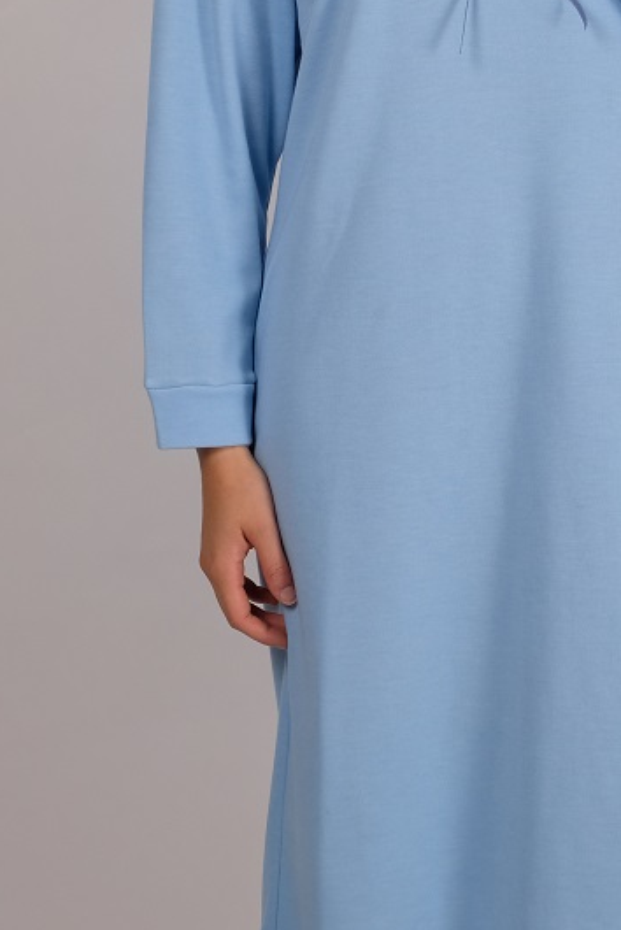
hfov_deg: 13.7
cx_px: 530
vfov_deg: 20.6
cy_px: 379
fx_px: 2558
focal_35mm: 99
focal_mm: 23.3
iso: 200
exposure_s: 1/125
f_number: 8
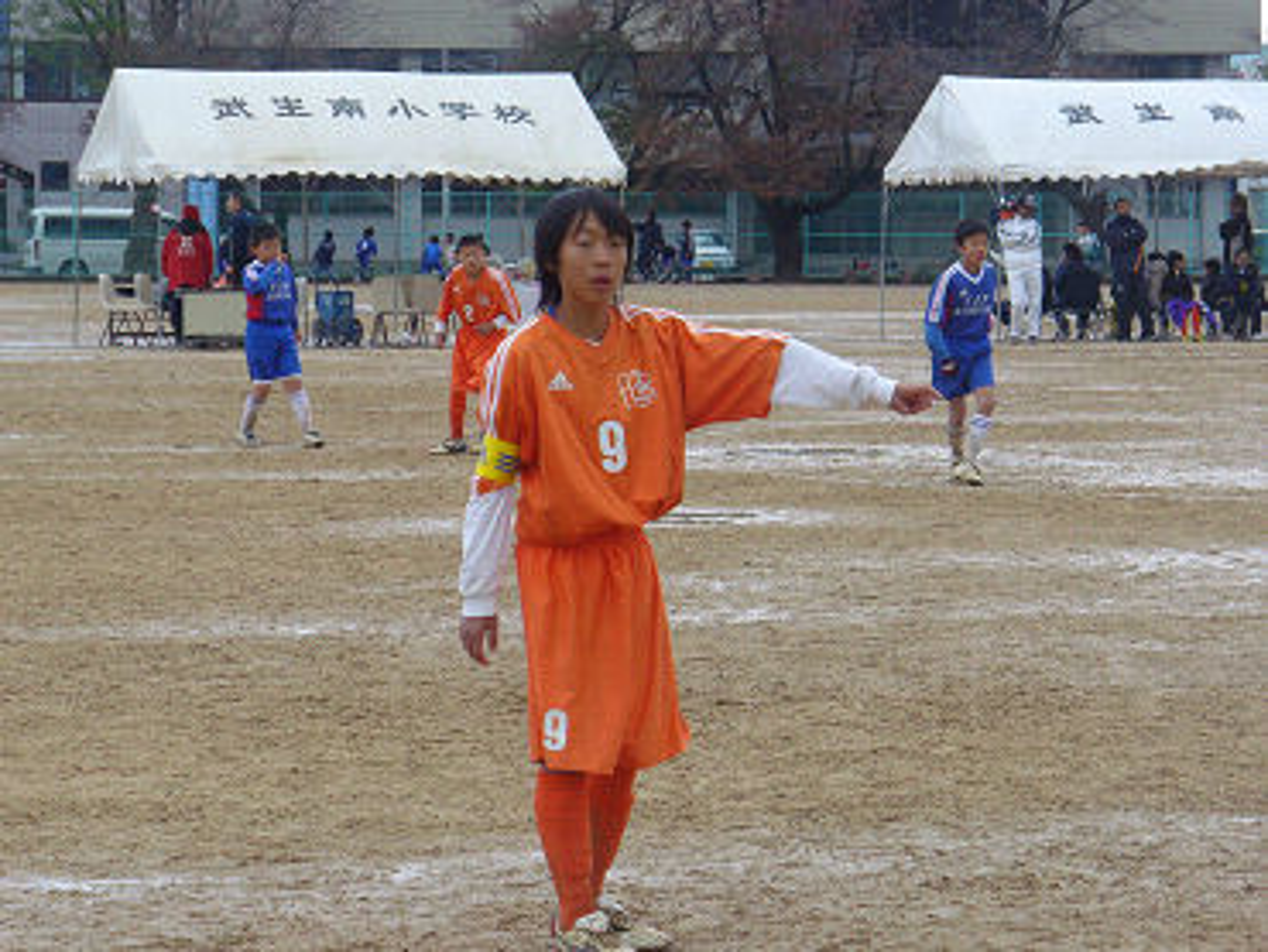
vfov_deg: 10.1
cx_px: 634
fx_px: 5388
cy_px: 476
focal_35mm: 147
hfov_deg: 13.4
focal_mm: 24.3
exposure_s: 1/160
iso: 80
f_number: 3.9
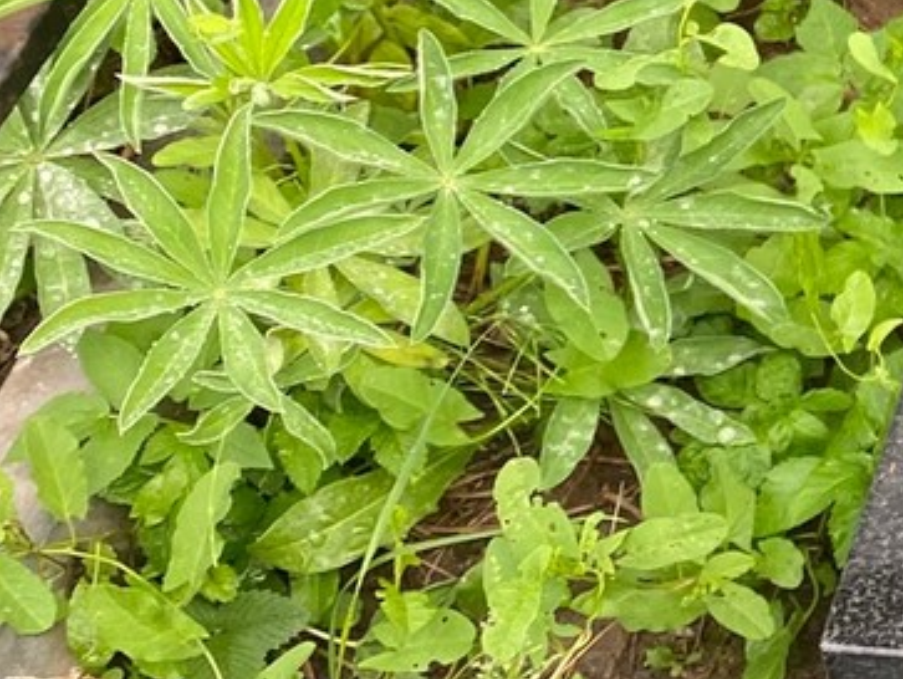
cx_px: 1590
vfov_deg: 14.3
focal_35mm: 103
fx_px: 2690
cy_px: 119
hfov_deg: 16.3
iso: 40
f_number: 1.8
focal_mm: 4.25
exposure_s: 1/122
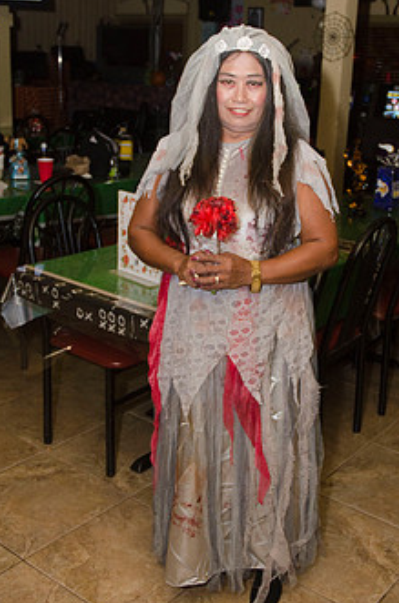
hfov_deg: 27.4
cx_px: 219
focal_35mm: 49
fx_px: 819
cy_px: 279
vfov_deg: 40.4
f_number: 4
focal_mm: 24
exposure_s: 1/60
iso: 400
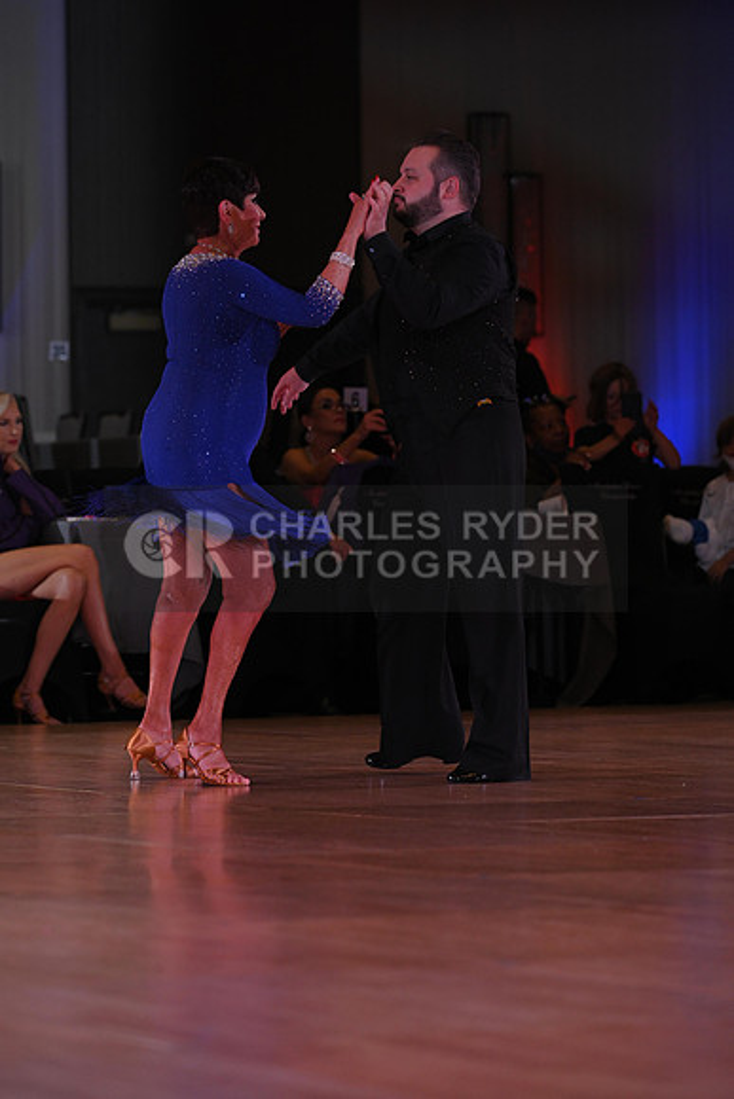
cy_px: 550
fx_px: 5501
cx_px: 367
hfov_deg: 7.6
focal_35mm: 180
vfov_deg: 11.4
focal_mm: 180
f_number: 5
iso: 1600
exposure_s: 1/500
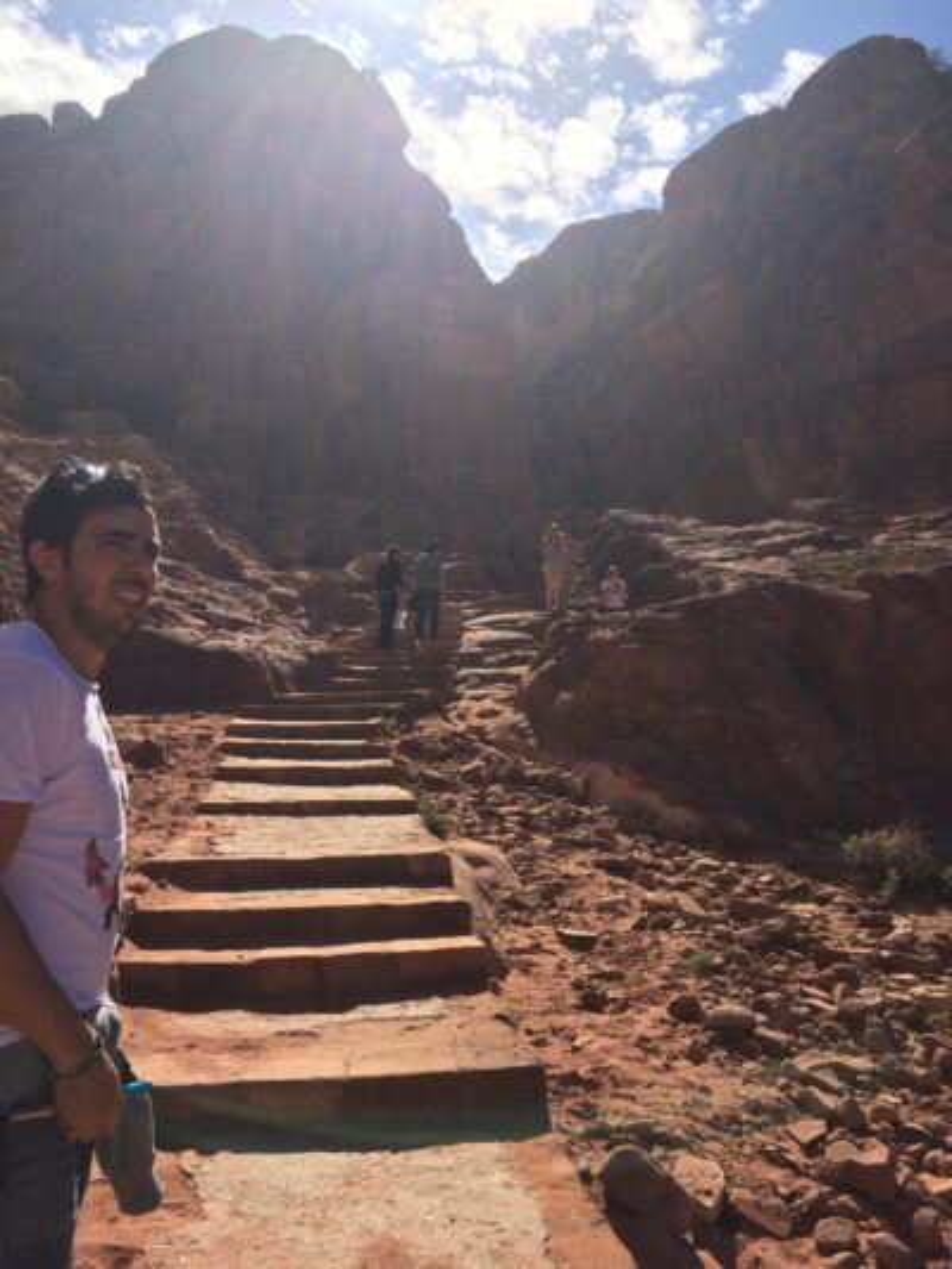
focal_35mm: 30
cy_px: 634
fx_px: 1100
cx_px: 476
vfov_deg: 60.0
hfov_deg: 46.8
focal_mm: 4.12
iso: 32
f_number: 2.2
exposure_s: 1/3425
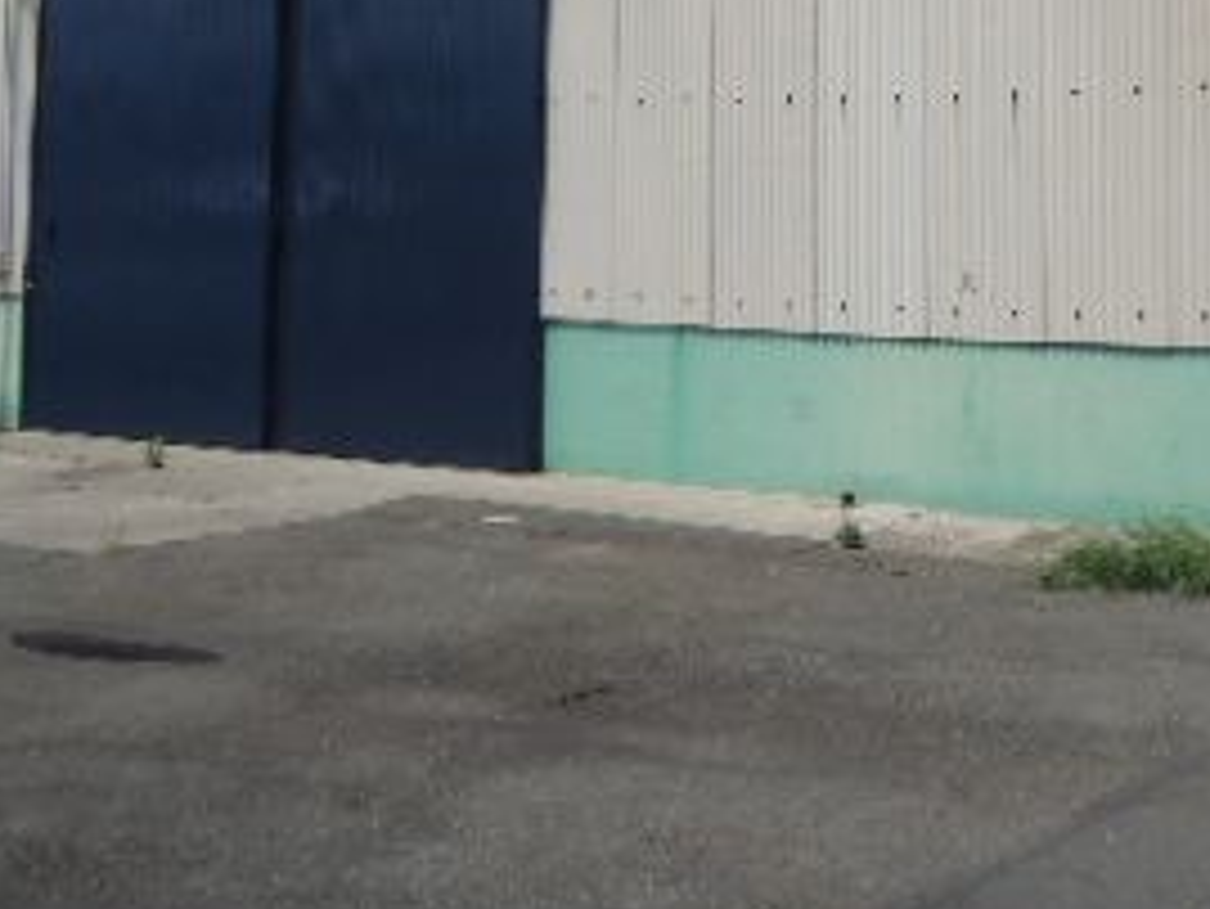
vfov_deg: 24.7
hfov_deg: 32.9
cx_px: 963
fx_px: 1993
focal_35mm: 57
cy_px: 36
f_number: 3.2
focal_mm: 4.3
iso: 100
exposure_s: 1/1600
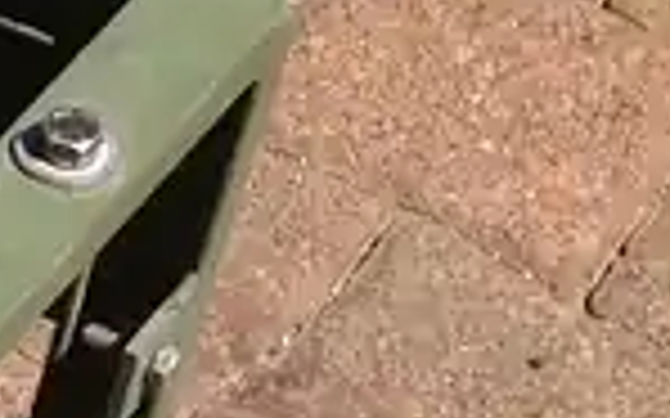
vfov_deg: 5.2
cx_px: -953
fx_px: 4545
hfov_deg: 7.8
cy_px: 894
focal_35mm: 249
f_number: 2.4
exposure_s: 1/1681
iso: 50
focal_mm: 4.28
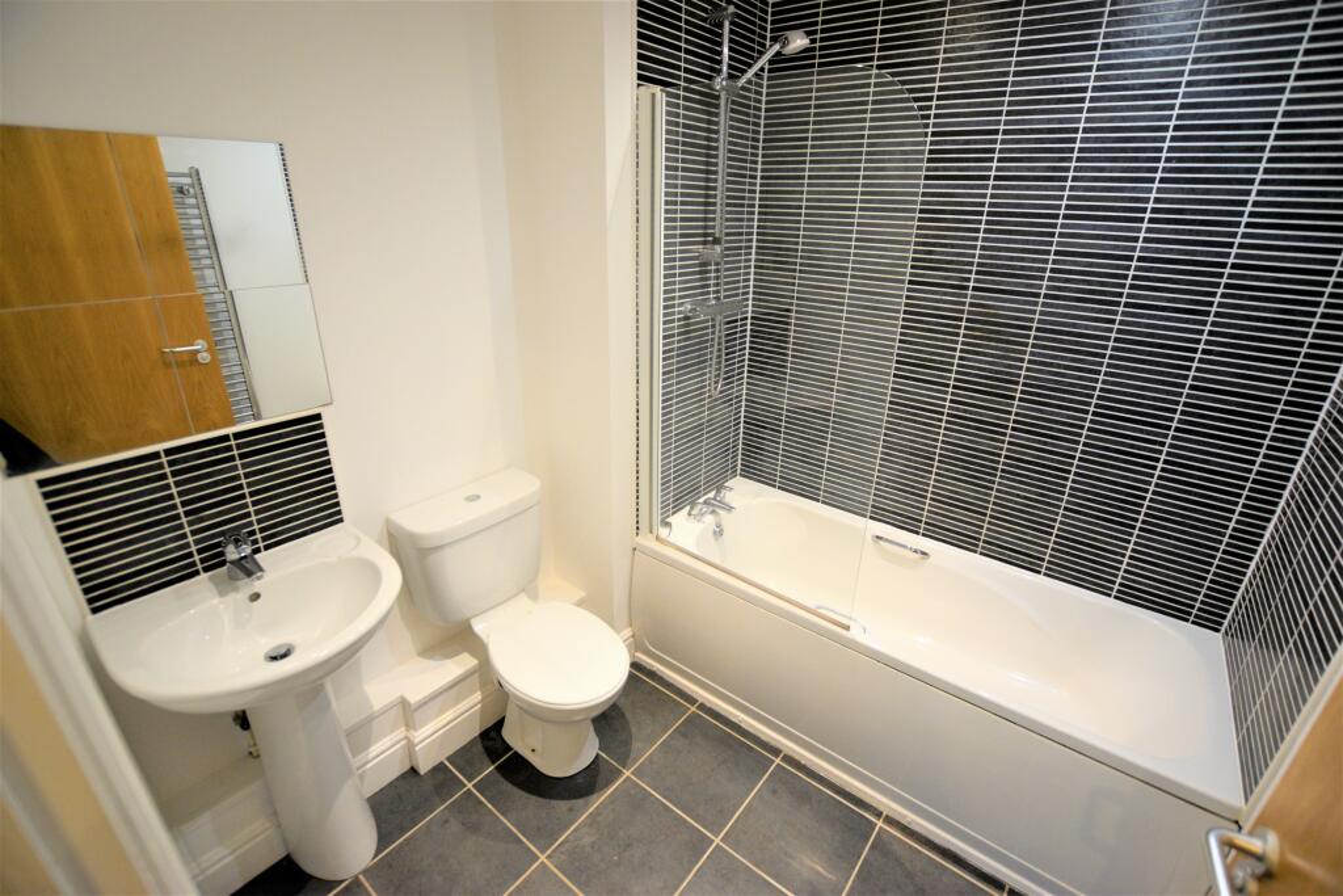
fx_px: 560
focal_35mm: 15
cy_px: 448
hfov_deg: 100.4
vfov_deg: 77.3
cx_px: 672
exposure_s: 1/60
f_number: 4
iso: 800
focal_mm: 10
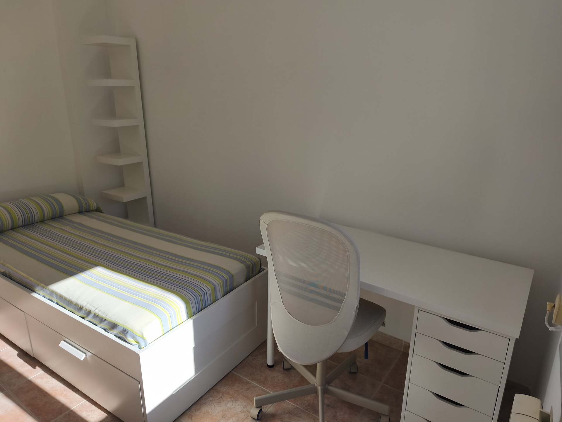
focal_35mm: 23
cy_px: 211
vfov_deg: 58.9
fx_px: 373
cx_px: 281
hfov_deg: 73.9
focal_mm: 6.18
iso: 50
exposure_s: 1/651
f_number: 1.65
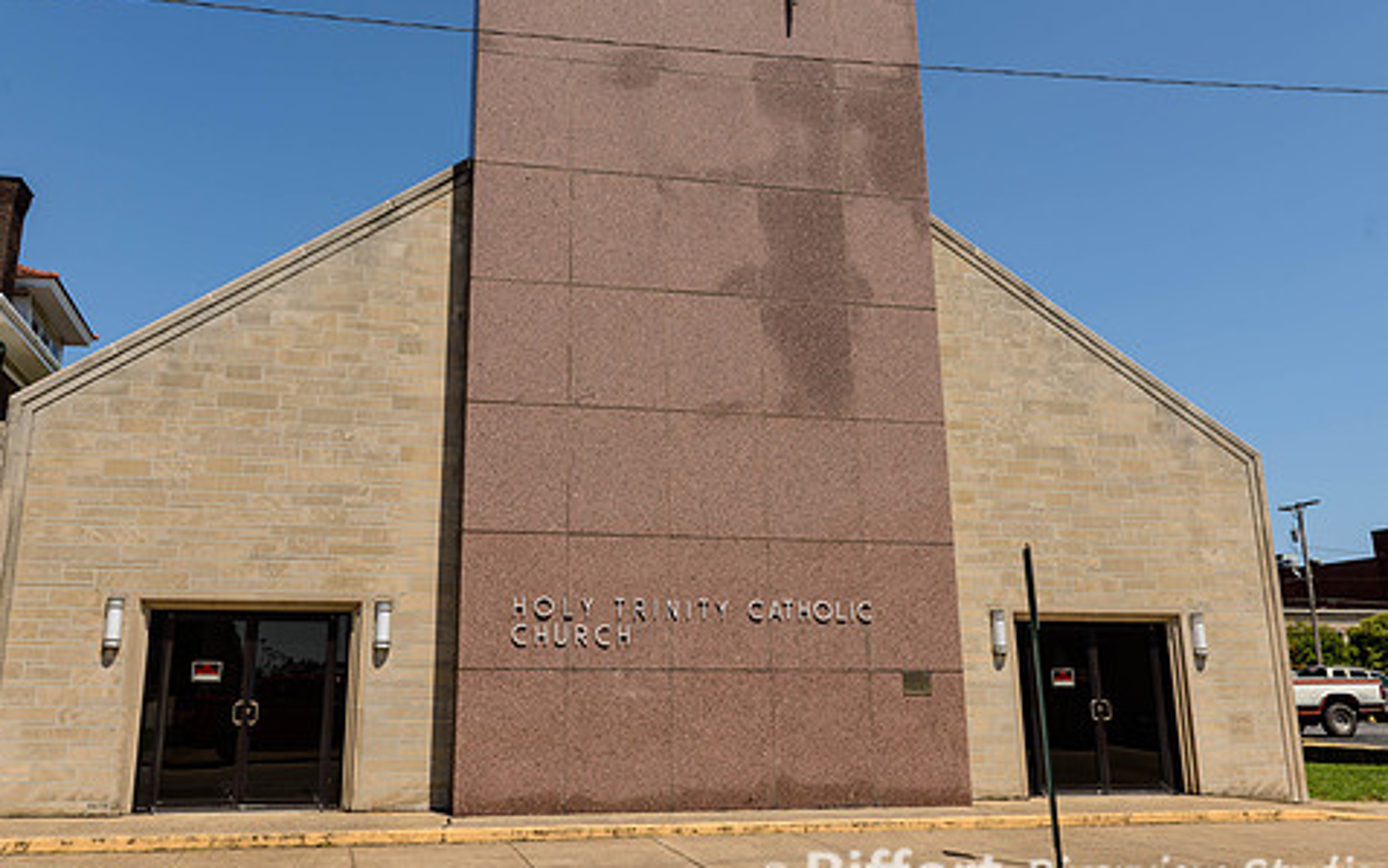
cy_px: 335
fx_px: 1249
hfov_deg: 58.0
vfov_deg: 38.1
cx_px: 613
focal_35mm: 33
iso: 100
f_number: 10
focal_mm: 24
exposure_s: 1/250
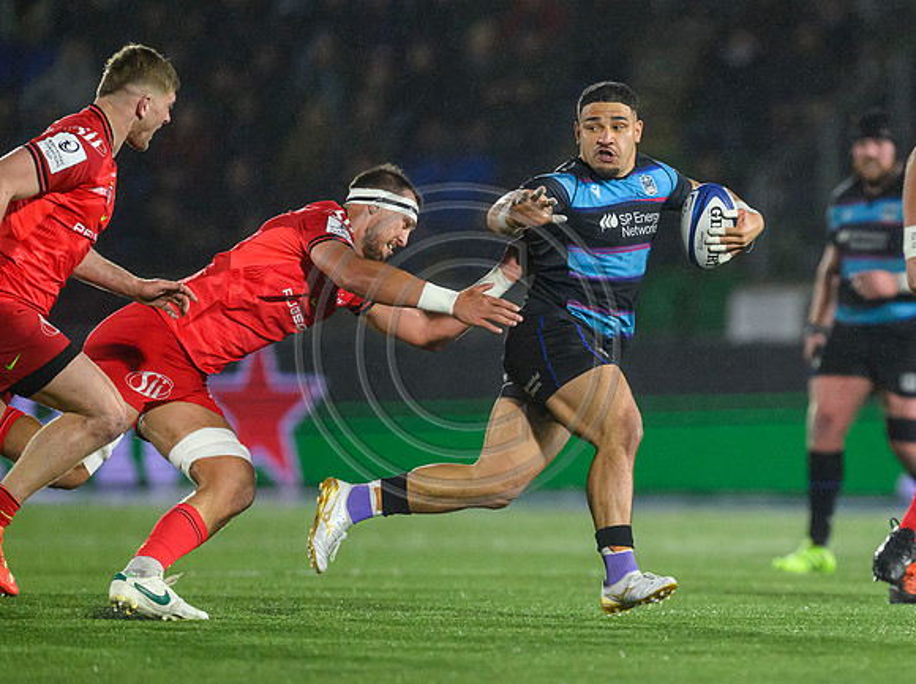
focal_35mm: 672
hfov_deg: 3.0
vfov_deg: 2.2
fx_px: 17740
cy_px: 470
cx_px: 791
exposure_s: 1/2500
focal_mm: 400
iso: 5000
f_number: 3.2
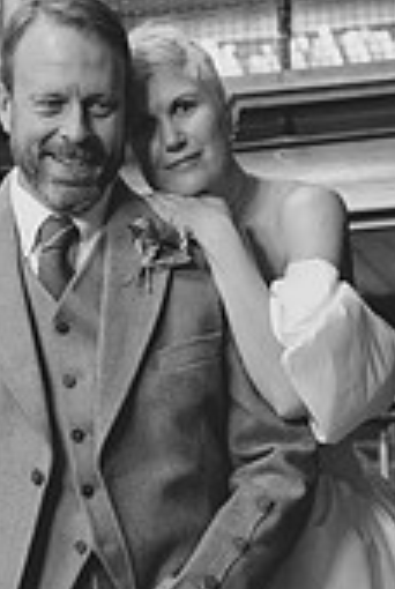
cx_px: 166
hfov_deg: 10.4
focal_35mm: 132
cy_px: 558
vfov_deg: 15.3
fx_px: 2164
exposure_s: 1/160
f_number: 2.8
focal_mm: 50
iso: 5600
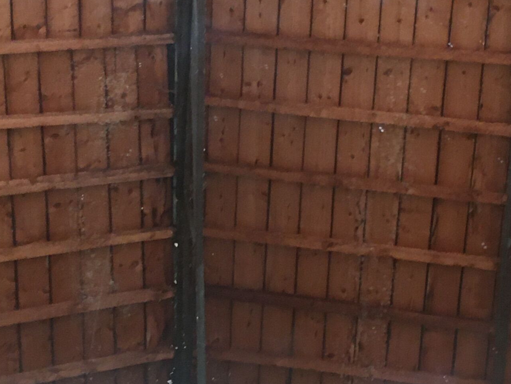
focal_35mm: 91
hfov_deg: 21.5
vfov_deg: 16.2
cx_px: 306
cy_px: 204
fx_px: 1343
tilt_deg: -71.0
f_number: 2.2
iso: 160
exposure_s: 1/33
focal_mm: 4.15
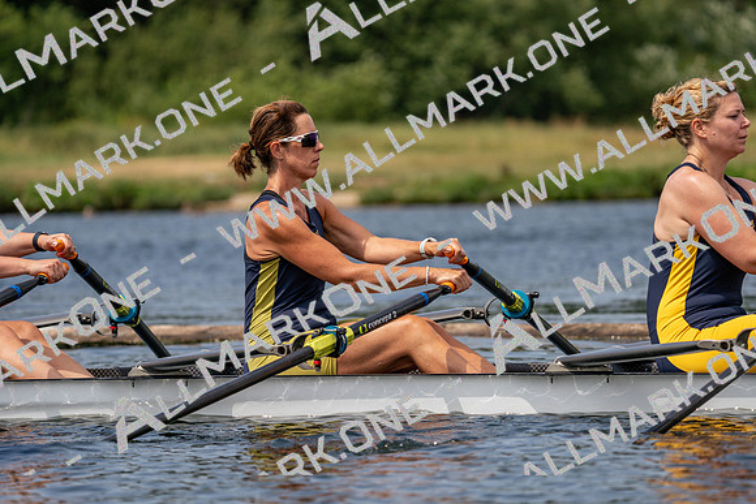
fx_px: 6259
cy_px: 252
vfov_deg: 4.6
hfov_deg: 6.9
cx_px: 378
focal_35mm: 298
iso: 250
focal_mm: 298
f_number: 5.6
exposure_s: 1/1600
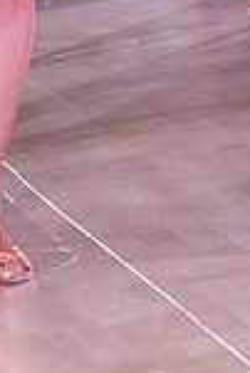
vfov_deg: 4.7
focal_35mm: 438
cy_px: -259
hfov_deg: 3.1
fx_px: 4552
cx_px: -165
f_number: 6.3
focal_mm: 76
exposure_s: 1/250
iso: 6400
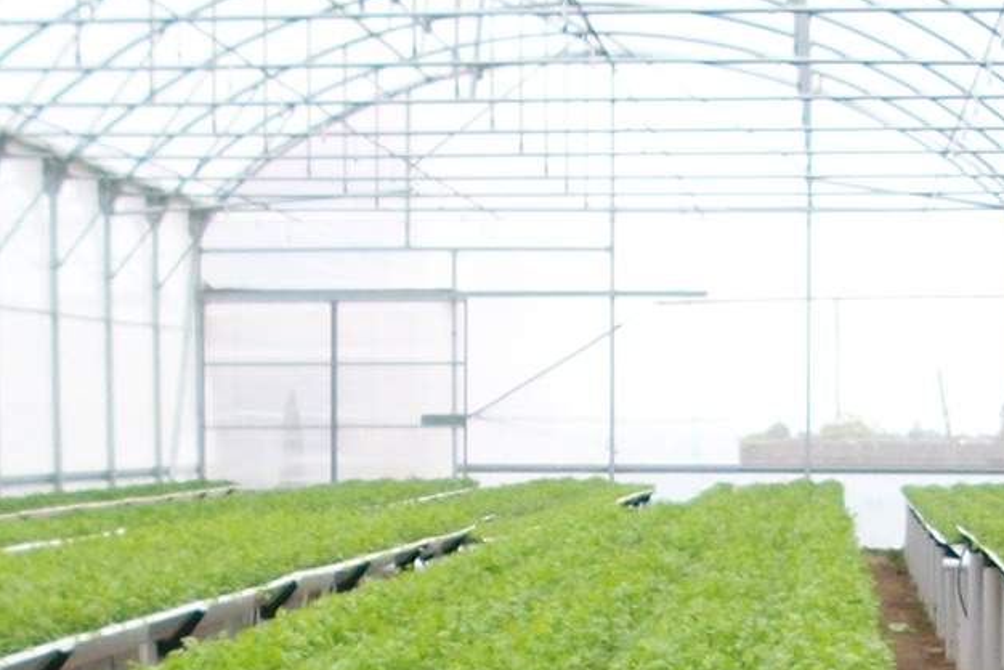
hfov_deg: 17.2
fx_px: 3320
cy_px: 890
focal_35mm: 119
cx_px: 589
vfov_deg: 11.2
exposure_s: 1/320
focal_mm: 6.3
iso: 80
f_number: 3.1
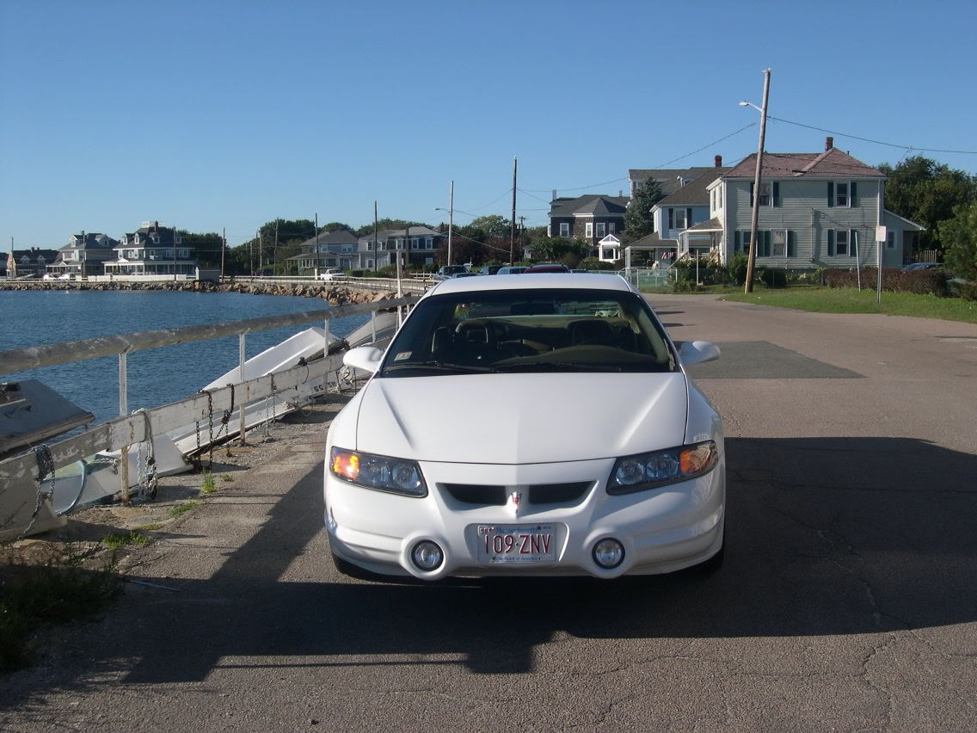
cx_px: 488
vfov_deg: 37.7
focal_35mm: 38
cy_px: 366
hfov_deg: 49.0
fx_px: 1073
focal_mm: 8
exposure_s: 1/247
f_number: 7.6
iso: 100
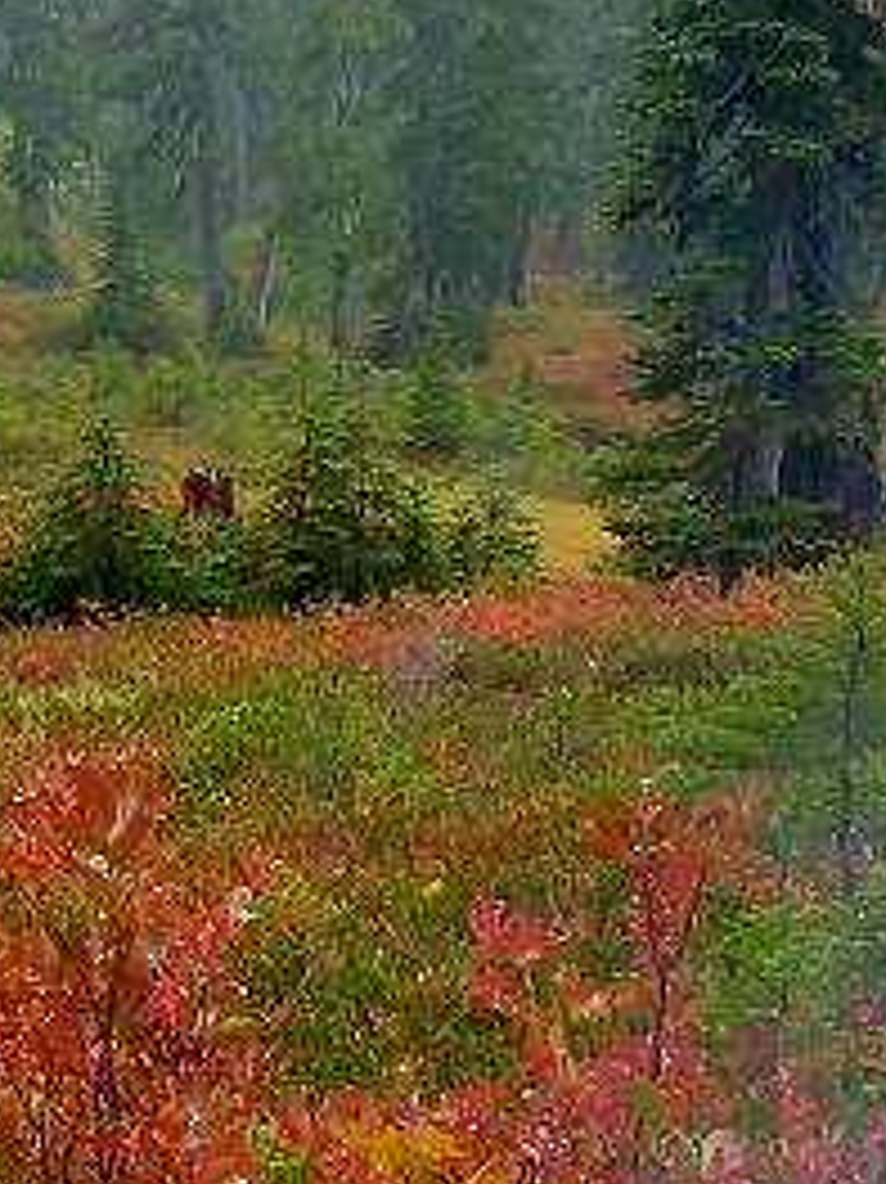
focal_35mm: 79
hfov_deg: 18.2
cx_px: -13
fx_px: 2698
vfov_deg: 24.5
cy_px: 882
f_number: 1.7
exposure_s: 1/393
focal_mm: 4.2
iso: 50
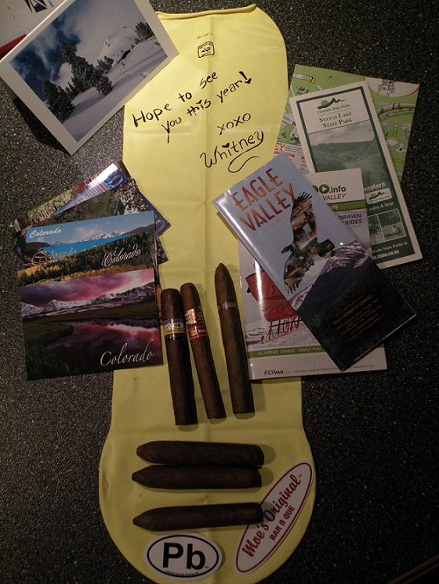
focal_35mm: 33
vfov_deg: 55.3
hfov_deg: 43.0
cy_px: 292
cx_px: 220
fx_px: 558
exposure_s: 1/60
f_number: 3.2
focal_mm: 5.8
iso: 305
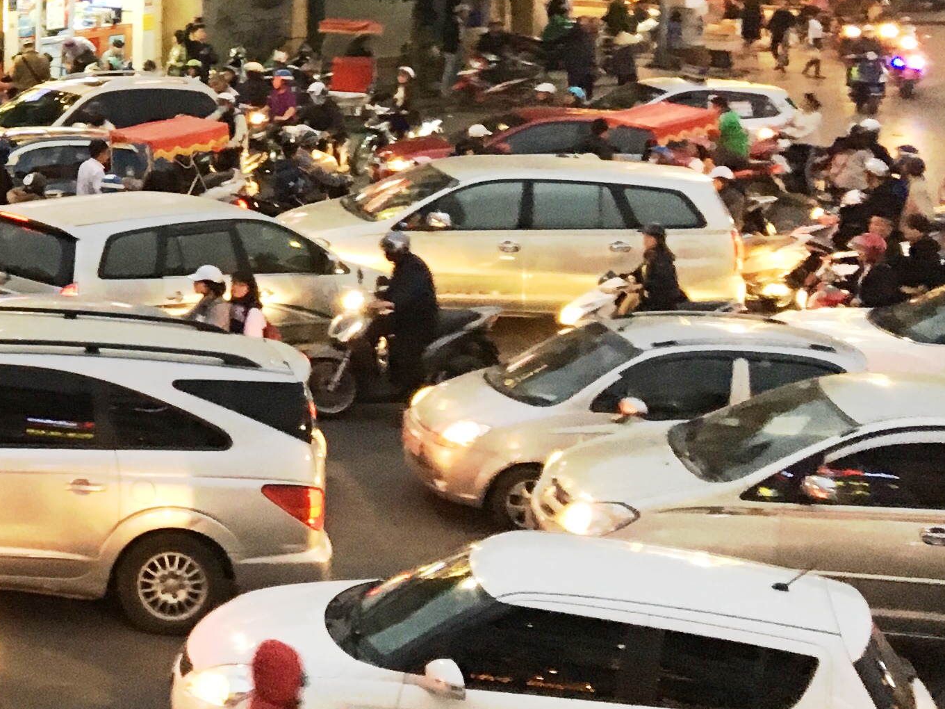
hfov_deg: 19.9
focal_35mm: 86
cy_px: -131
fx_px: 2348
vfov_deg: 16.5
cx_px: -450
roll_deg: +0.3
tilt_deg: -2.3
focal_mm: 4.15
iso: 200
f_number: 2.2
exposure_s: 1/33
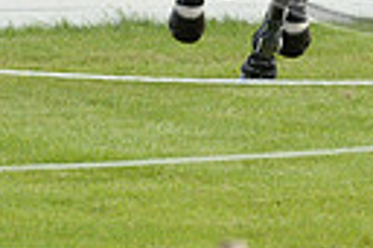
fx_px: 17291
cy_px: -303
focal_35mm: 1671
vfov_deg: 0.8
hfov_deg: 1.2
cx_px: 417
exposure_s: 1/800
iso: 2000
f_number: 9
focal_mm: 370
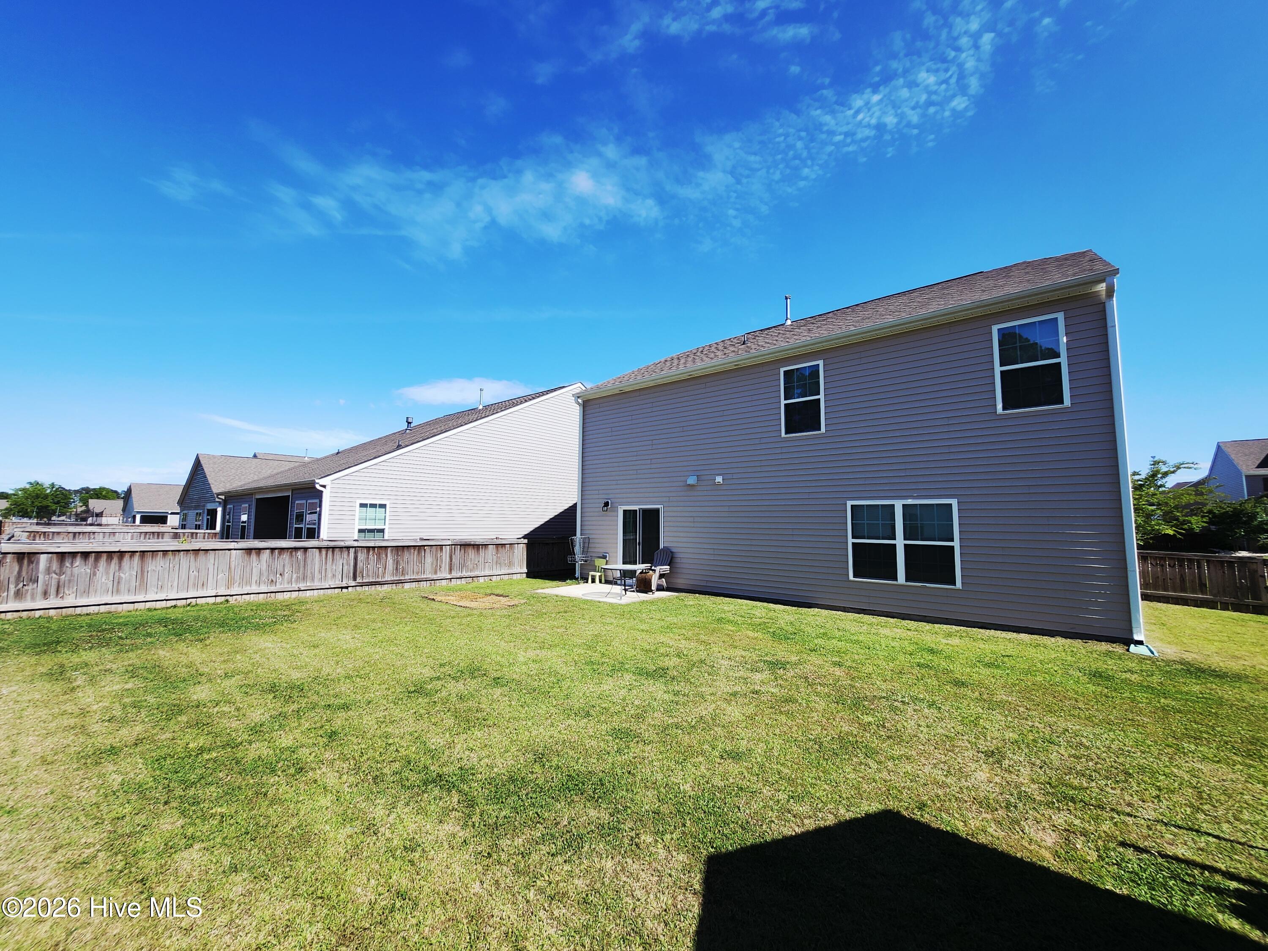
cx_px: 634
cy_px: 476
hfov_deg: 106.2
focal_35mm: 13
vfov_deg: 89.9
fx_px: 476
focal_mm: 1.74
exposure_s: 1/1030
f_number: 2.2
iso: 32
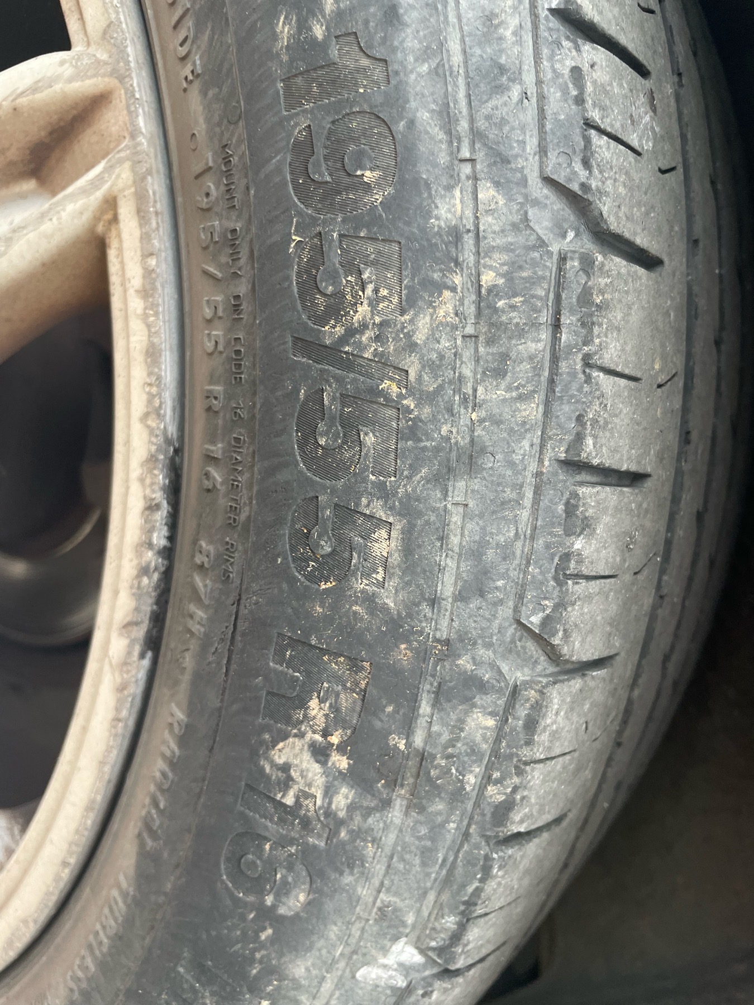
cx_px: 377
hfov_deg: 53.1
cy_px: 502
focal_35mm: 26
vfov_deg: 67.3
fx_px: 755
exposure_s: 1/114
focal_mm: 4.2
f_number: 1.6
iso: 125
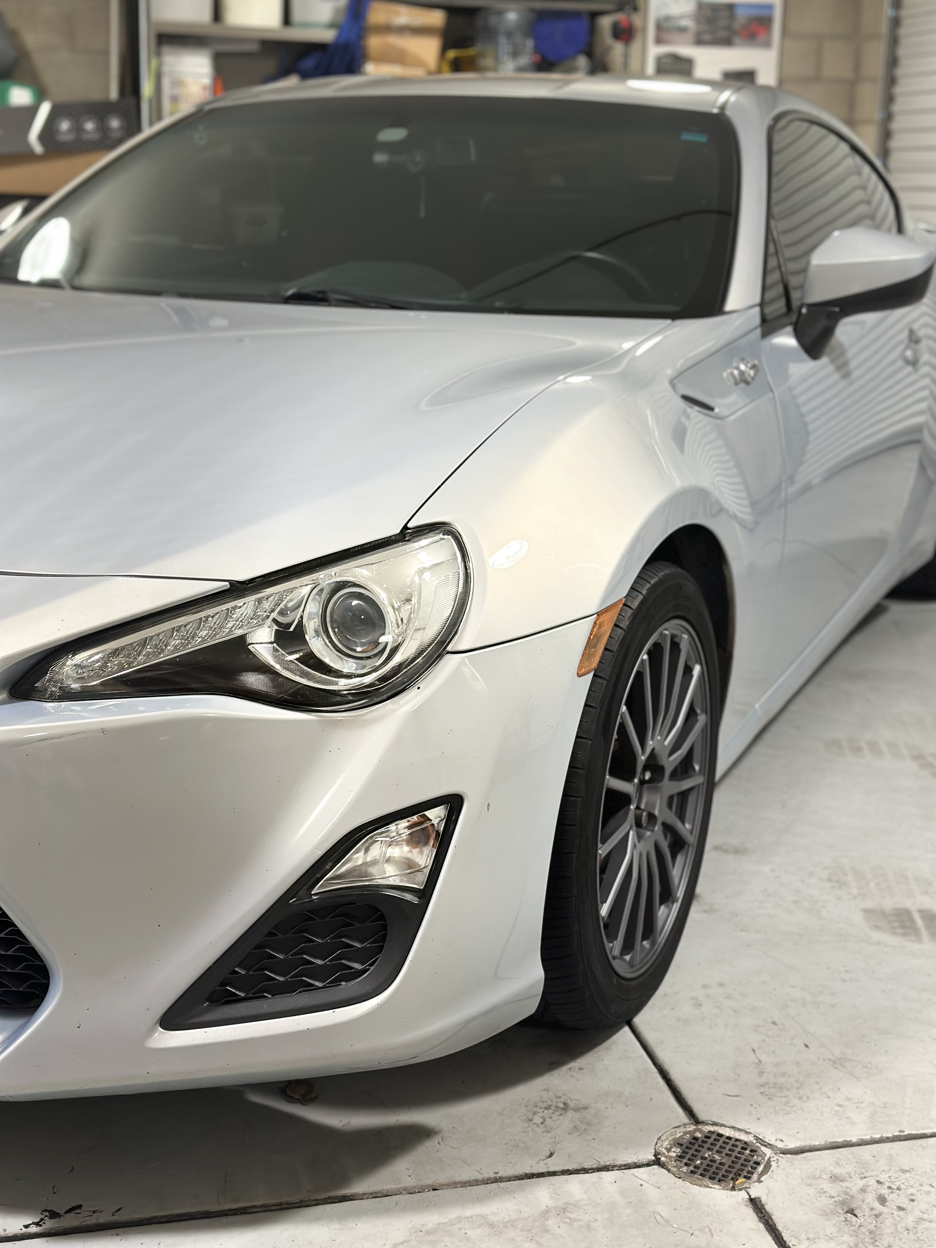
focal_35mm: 48
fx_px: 1731
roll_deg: -2.0
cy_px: 624
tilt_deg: -14.0
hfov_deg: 30.3
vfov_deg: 39.7
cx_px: 468
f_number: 1.78
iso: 160
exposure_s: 1/120
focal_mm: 6.86
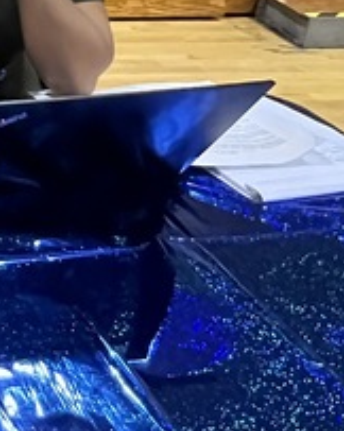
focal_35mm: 64
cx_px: -333
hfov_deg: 17.5
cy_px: 42
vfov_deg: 28.5
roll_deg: +2.9
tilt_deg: -21.7
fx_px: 816
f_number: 1.8
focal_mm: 1.57
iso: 1000
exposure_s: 1/40
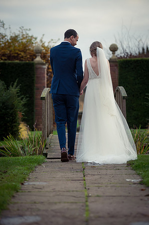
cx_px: 74
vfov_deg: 19.5
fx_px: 653
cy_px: 112
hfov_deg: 13.0
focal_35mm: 105
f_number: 2.8
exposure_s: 1/1250
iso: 1600
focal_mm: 105
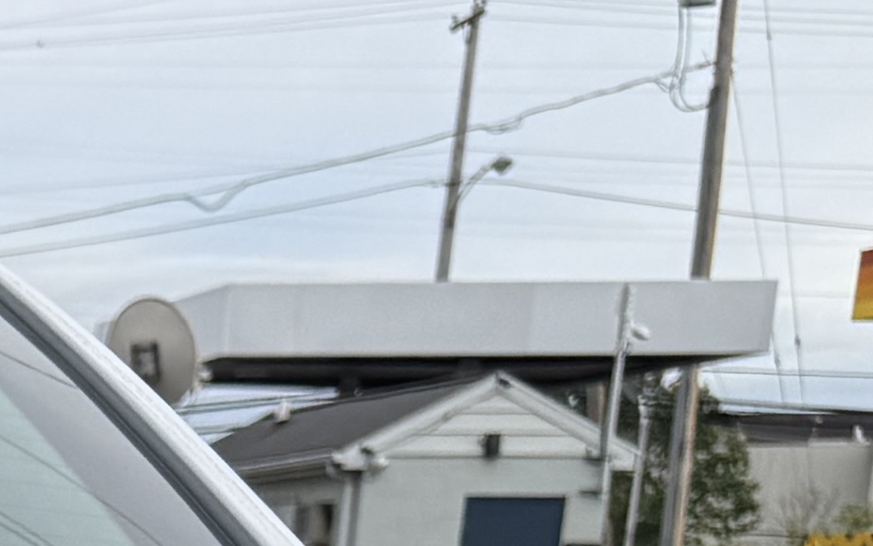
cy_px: 1837
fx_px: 3759
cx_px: -1132
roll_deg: -0.1
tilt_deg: -16.9
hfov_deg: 11.3
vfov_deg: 7.1
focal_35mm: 158
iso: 80
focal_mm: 6.76
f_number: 1.78
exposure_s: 1/2041
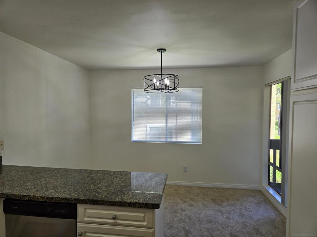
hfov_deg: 73.9
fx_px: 211
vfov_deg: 58.9
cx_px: 158
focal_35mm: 23
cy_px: 118
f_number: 1.8
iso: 32
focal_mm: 5.4
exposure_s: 1/120
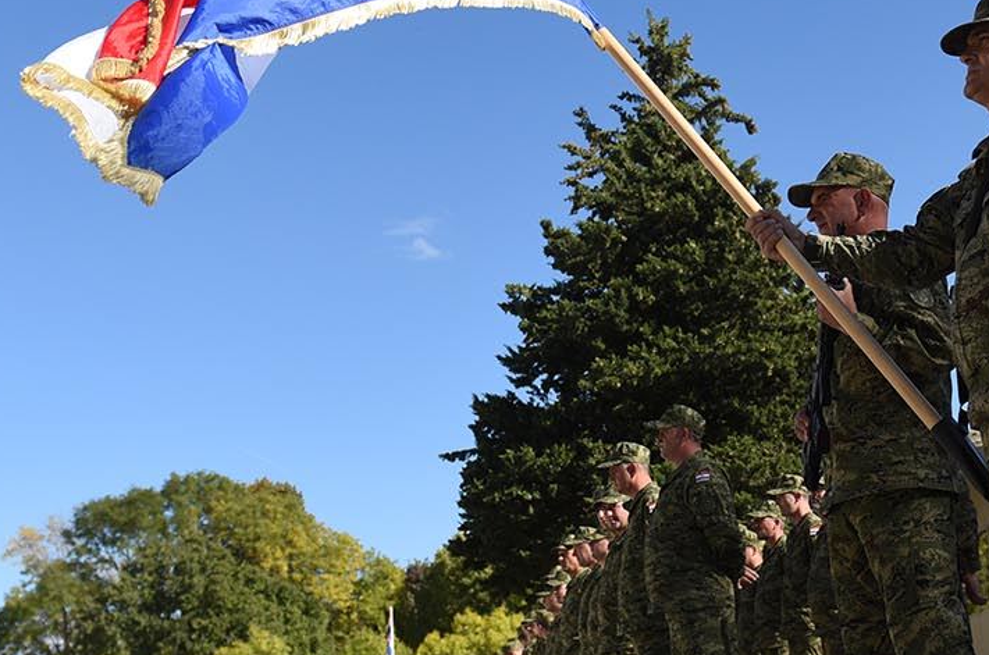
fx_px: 1481
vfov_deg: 24.8
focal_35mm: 54
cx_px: 694
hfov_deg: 36.4
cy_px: 227
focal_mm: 24
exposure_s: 1/2000
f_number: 2.8
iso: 200
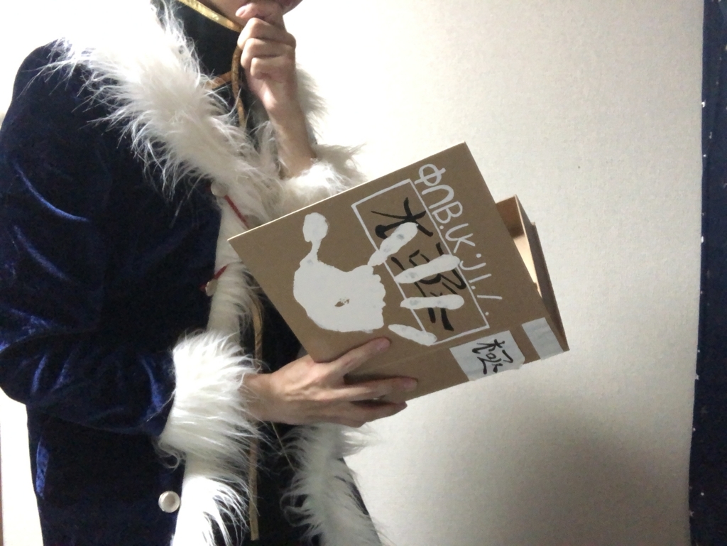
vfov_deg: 44.2
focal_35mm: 32
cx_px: 364
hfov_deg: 56.8
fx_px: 672
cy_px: 273
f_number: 2.2
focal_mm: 2.87
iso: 640
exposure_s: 1/15
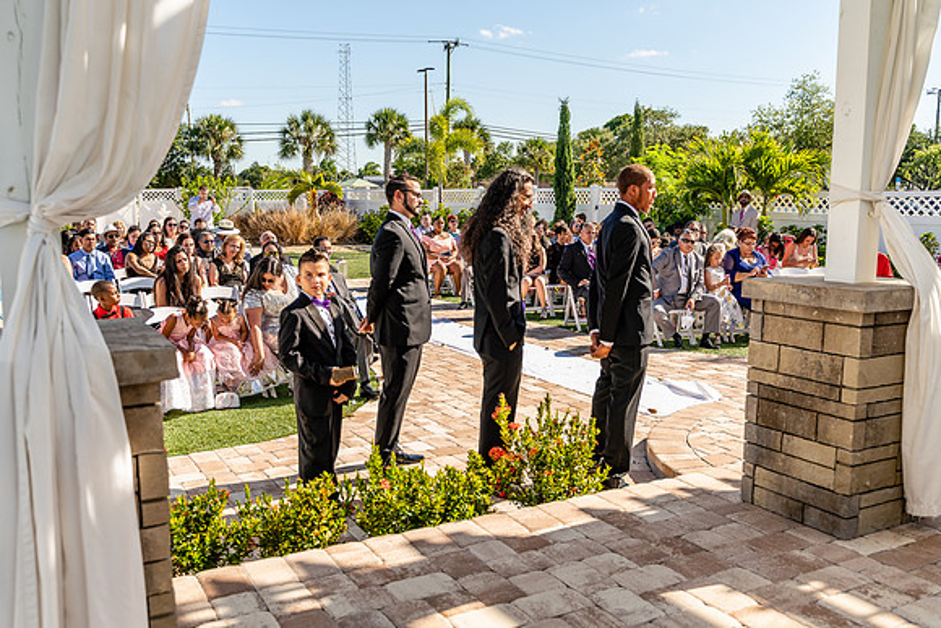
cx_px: 453
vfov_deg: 41.3
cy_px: 326
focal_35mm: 32
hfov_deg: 58.9
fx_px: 833
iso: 100
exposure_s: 1/500
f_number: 4
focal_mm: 28
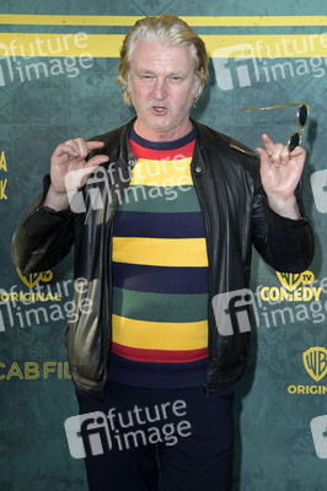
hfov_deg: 24.6
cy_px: 246
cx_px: 164
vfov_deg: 36.3
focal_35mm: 55
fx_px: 751
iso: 250
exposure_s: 1/250
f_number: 5.6
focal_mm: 55
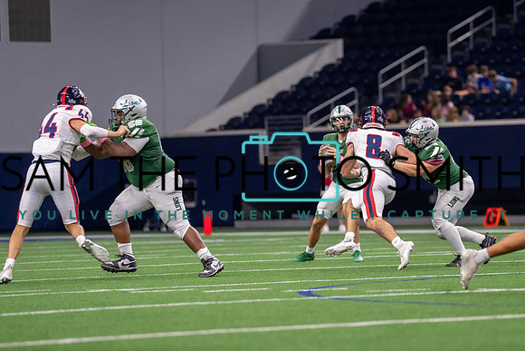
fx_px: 4234
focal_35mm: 290
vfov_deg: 4.7
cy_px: 137
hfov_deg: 7.1
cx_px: 368
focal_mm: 200
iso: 2000
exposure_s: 1/1000
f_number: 2.8
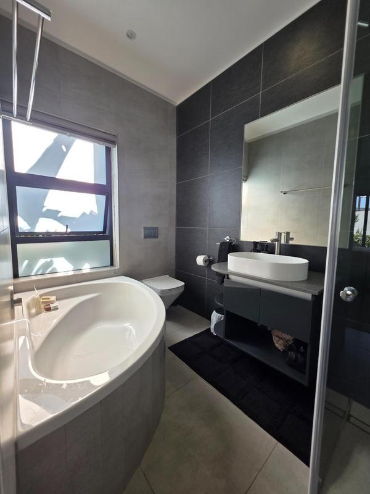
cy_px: 247
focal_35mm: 13
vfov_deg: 106.2
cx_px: 185
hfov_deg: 89.9
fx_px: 185
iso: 50
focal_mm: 2.2
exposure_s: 1/100
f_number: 1.9
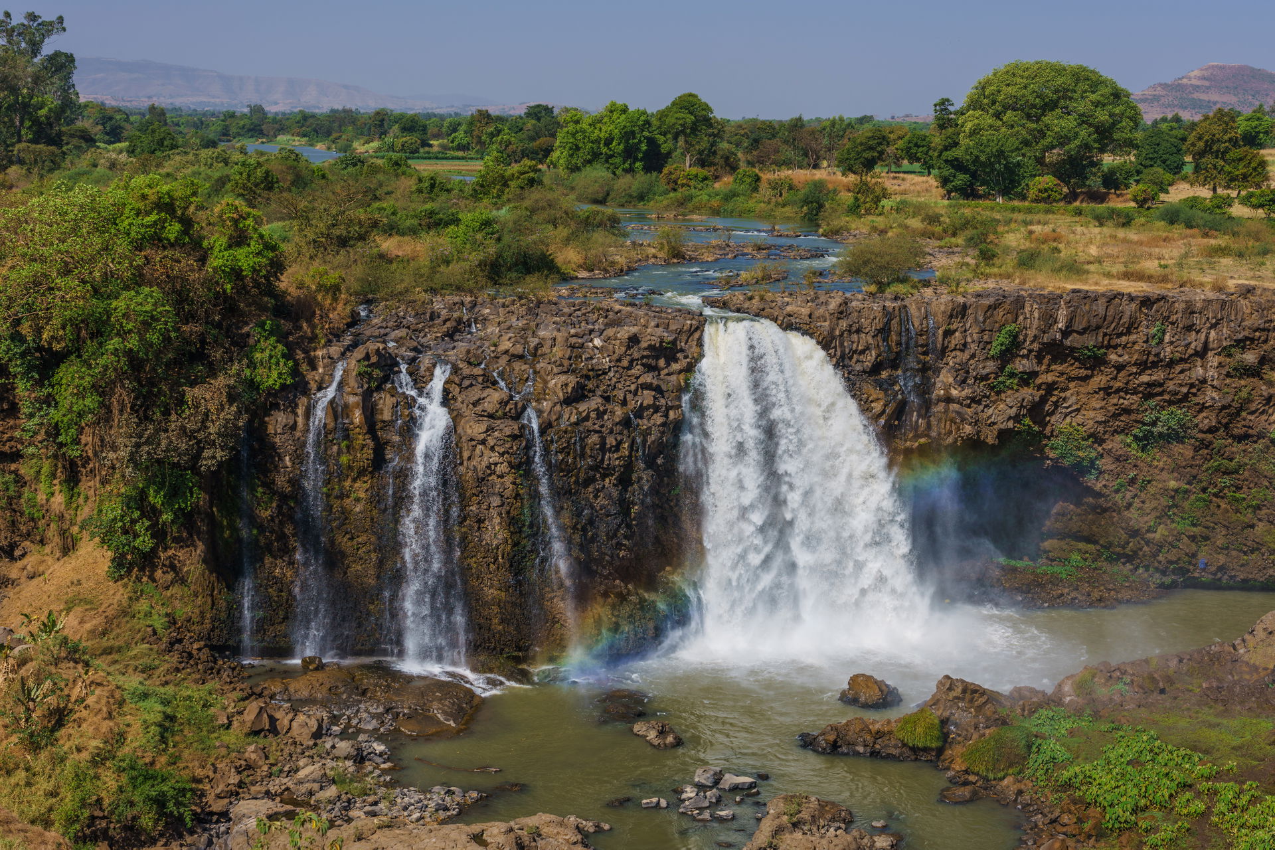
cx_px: 638
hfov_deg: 36.9
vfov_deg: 25.1
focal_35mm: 54
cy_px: 425
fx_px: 1912
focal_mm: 54
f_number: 9
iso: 50
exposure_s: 1/320
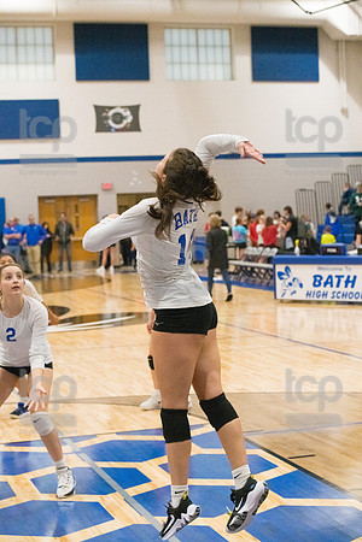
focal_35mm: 70
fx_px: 1056
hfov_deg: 19.5
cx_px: 181
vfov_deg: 28.8
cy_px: 271
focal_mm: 70
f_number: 4.5
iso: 10000
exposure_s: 1/1600
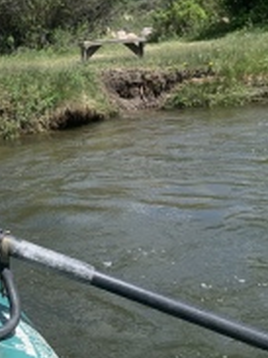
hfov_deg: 24.3
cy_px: 104
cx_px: -86
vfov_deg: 36.2
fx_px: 537
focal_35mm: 52
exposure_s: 1/1718
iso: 25
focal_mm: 4.25
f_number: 1.8
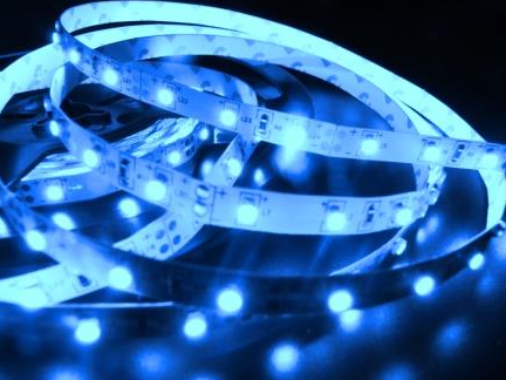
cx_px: 260
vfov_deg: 49.7
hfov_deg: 63.4
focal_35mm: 28
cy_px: 196
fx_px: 409
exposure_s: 1/160
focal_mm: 4.9
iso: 100
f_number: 4
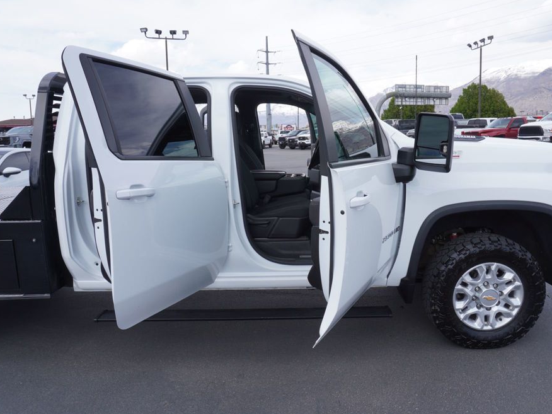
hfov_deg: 65.1
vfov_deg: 51.4
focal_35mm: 27
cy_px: 204
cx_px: 306
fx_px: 431
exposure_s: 1/125
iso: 100
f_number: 9
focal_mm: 16
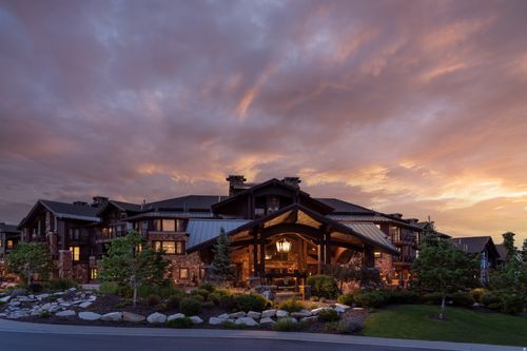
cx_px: 264
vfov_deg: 49.5
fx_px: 380
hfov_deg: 69.4
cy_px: 176
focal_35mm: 26
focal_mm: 26
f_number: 9
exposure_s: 8
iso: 100
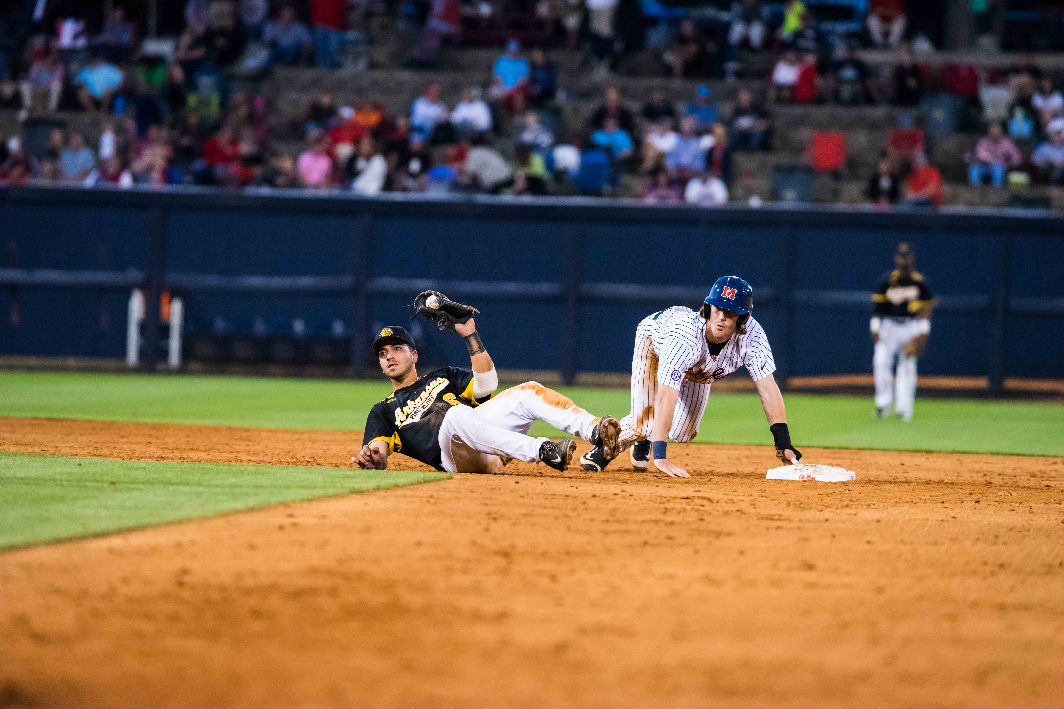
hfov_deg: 6.9
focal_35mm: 300
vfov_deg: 4.6
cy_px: 354
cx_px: 532
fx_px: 8866
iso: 6400
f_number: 4
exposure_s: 1/1000
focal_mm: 300
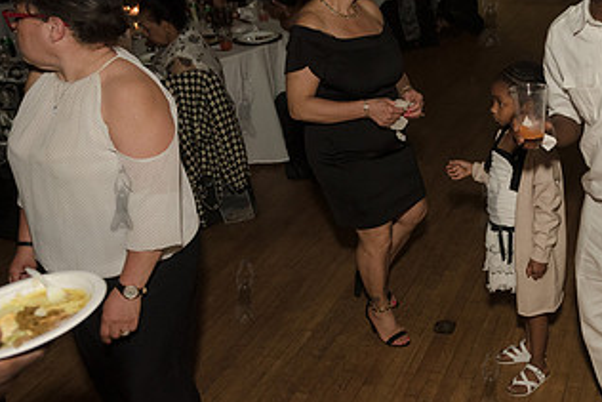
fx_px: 736
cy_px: 197
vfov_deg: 30.5
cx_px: 490
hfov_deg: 42.3
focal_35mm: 44
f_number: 3.5
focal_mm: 24
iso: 2000
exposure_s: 1/400
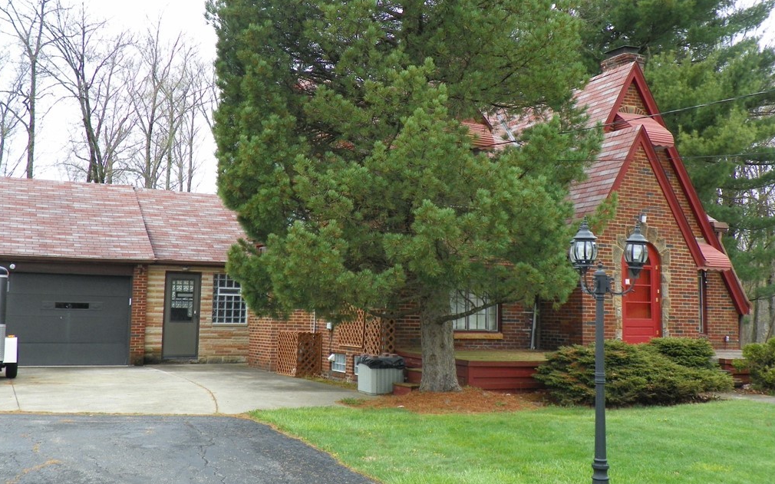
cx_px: 384
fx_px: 908
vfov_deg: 29.8
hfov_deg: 46.2
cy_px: 216
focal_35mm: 43
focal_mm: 7.1
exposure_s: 1/125
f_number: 3.2
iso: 64
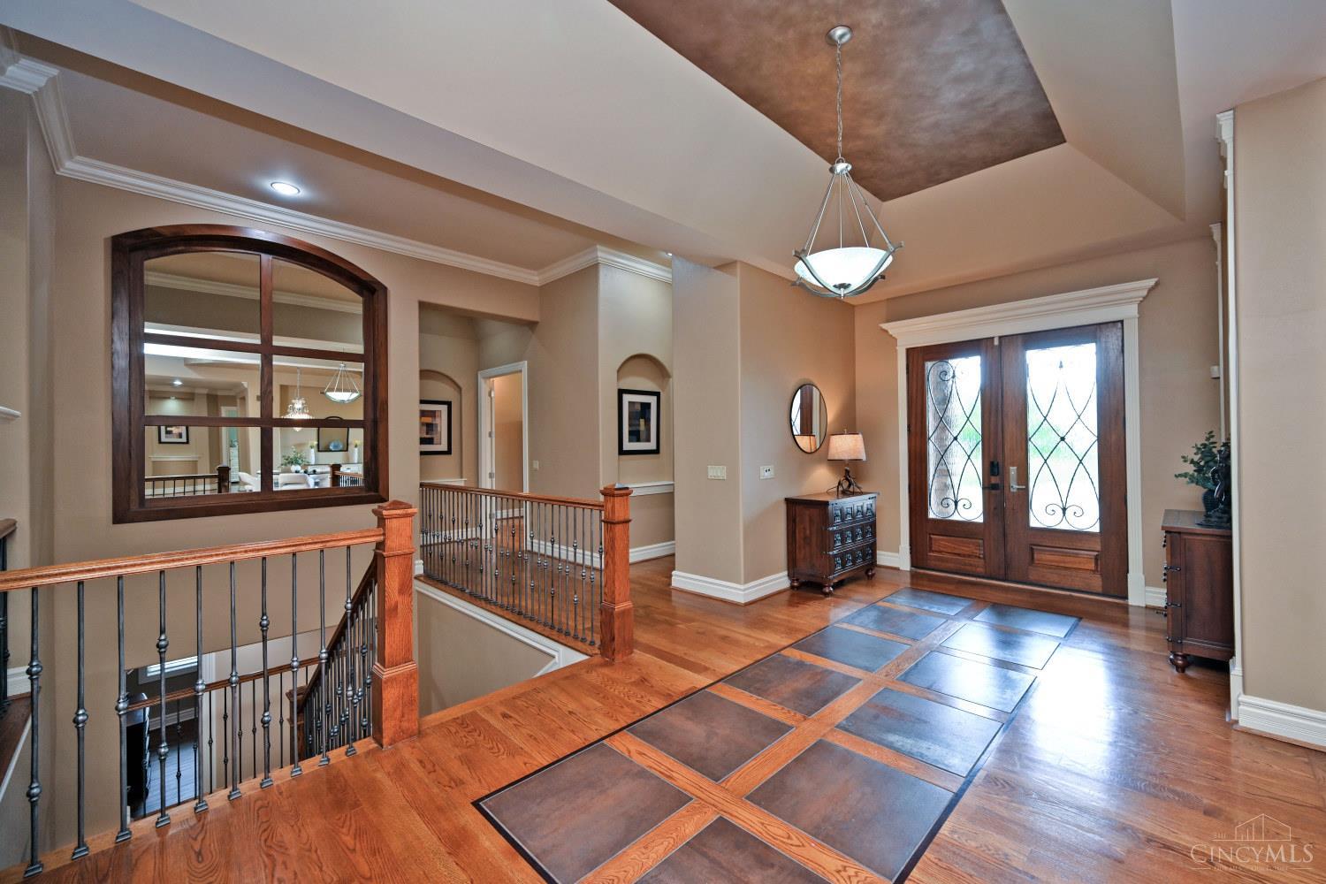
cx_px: 663
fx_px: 516
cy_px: 442
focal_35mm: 14
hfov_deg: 104.3
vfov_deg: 81.2
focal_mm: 14
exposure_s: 1/60
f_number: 4
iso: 250
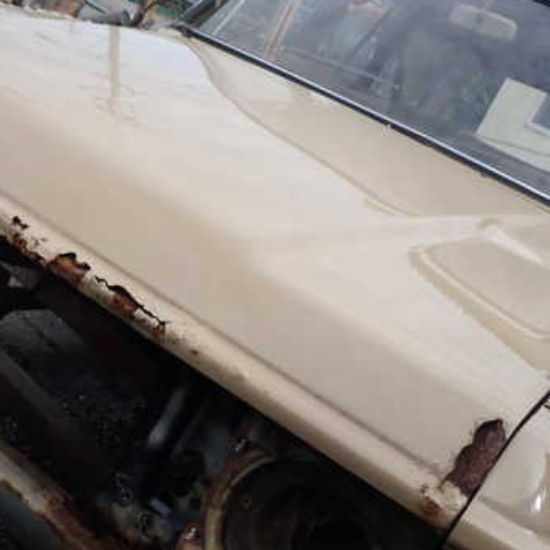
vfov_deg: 36.1
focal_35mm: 47
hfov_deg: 35.6
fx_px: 845
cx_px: 167
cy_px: 281
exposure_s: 1/1000
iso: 100
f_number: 3.2
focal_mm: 5.4
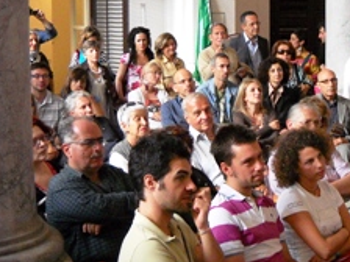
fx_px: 829
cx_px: 342
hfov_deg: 23.0
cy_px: 94
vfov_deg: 18.0
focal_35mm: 82
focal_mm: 6.72
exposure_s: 1/148
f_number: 3.1
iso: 590
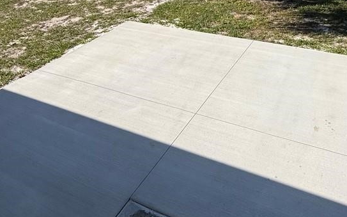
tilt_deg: -36.5
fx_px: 265
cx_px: 231
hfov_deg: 64.8
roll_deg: +3.1
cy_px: 79
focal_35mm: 28
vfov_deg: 44.1
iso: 50
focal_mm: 2.22
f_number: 2.2
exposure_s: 1/3891
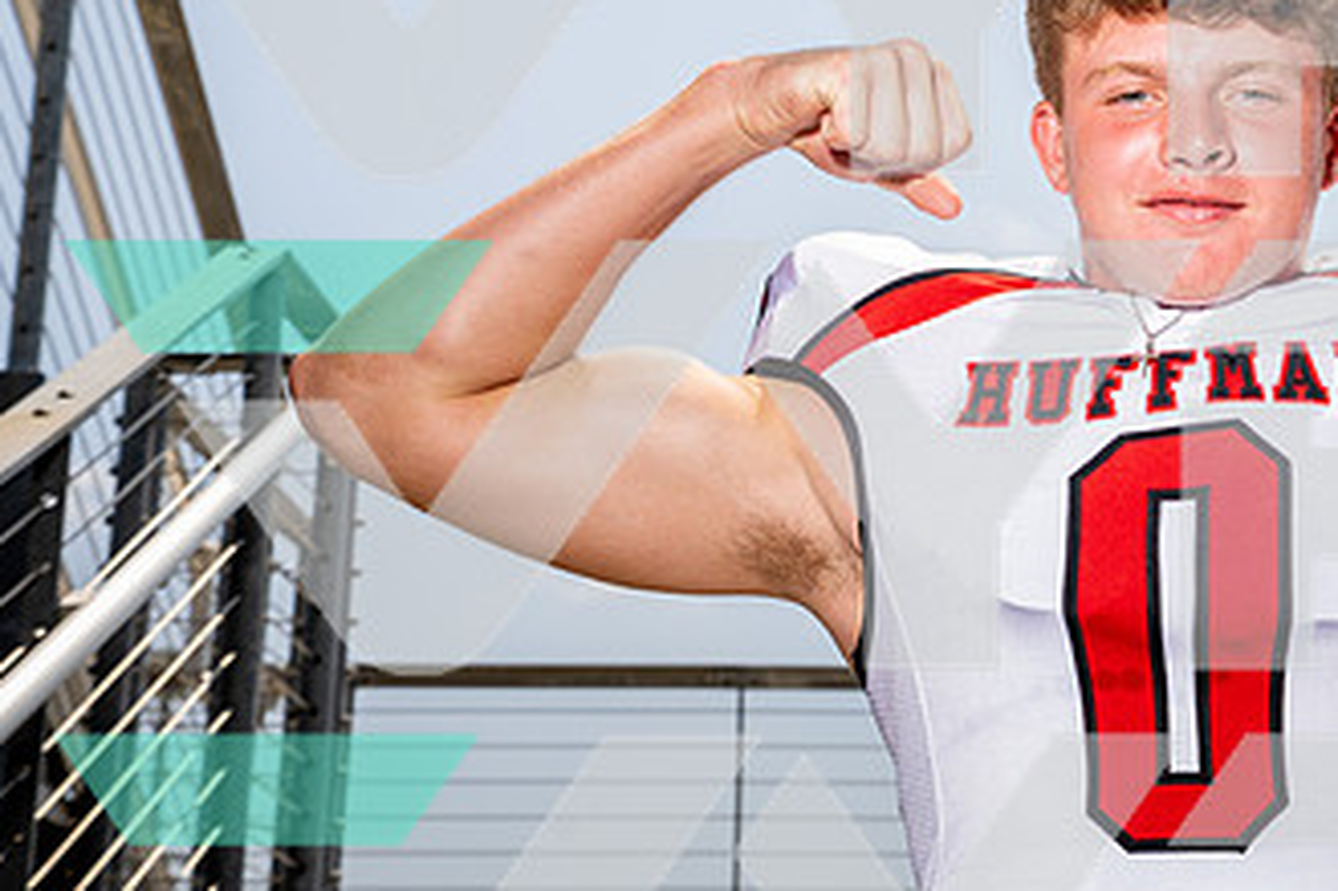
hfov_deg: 20.8
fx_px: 3603
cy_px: 458
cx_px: 1102
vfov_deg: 14.1
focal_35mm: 97
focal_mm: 55
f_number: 8
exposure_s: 1/250
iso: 100
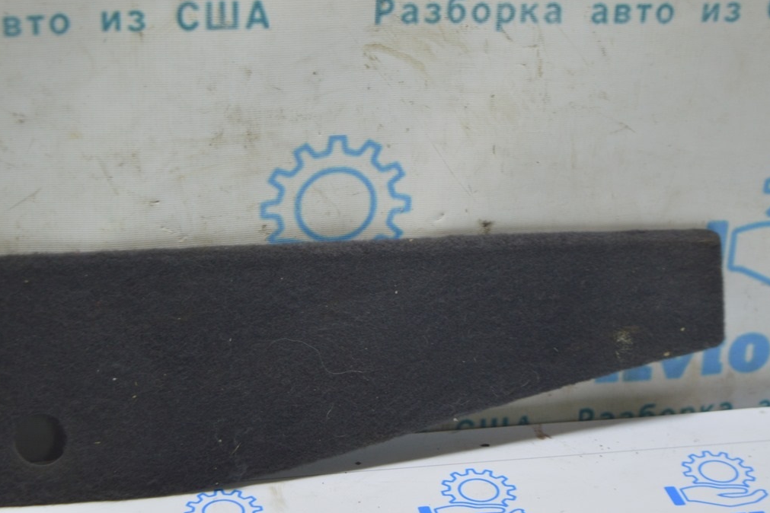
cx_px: 388
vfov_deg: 16.4
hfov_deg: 24.3
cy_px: 255
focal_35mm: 84
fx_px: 1786
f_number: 5.6
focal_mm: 55
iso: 400
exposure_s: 1/20
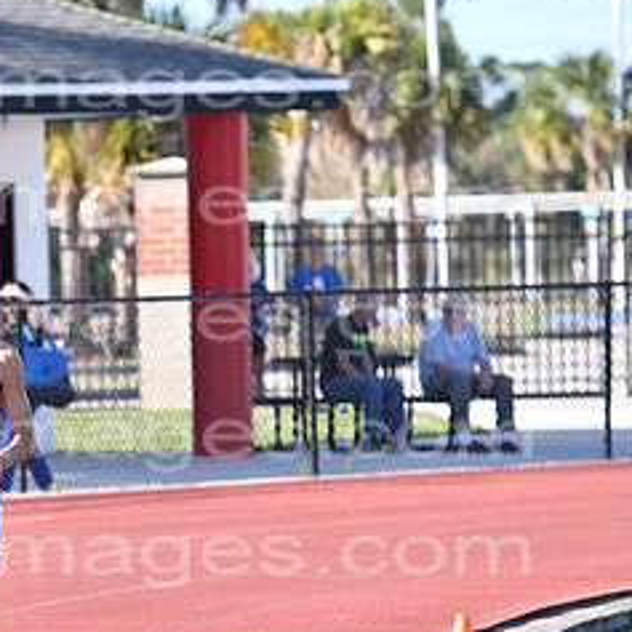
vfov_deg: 4.0
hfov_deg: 4.0
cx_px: -67
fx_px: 9027
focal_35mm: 437
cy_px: 497
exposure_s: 1/2500
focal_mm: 140
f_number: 5.6
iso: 800
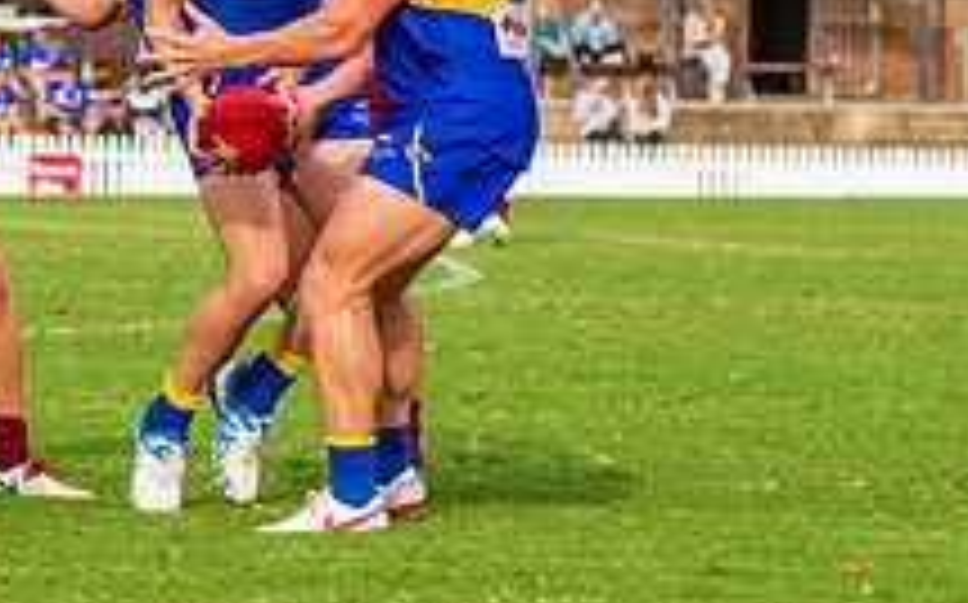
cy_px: -98
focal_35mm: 476
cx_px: 108
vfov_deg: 2.8
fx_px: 12548
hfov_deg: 4.4
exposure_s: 1/1250
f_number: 9
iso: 1000
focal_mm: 150
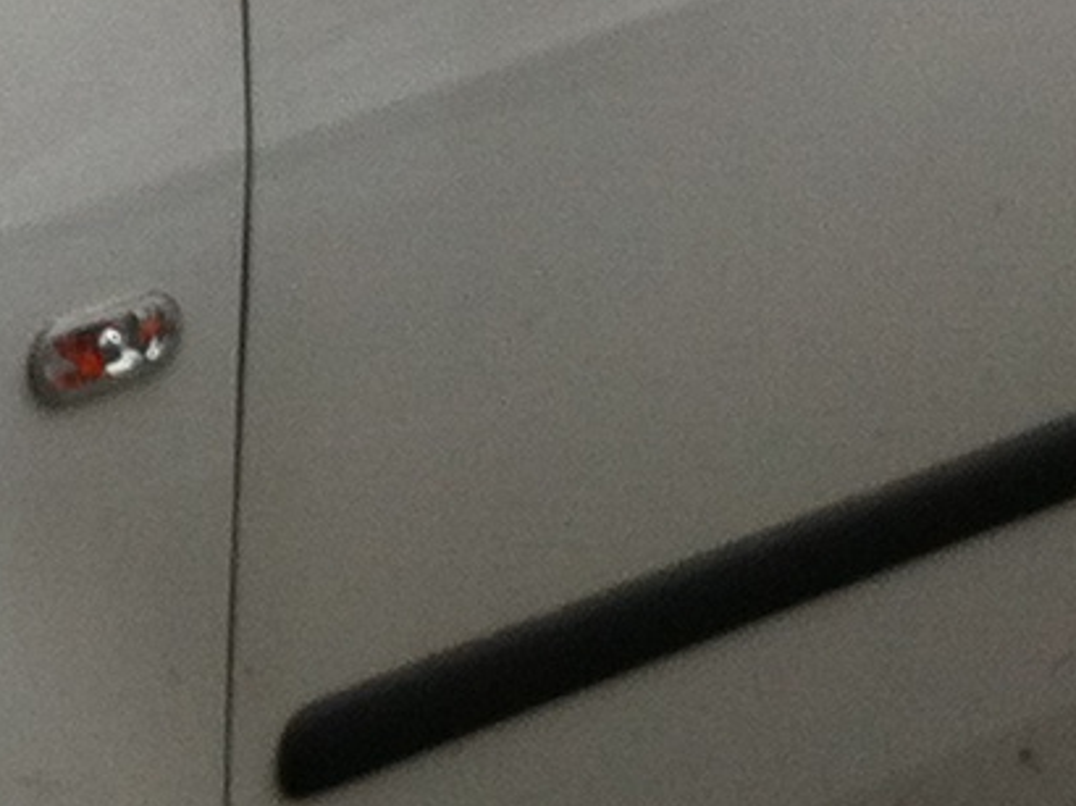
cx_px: -260
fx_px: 6866
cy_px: -45
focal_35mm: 221
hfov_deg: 8.8
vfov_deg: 6.7
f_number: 2.8
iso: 80
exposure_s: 1/642
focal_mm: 3.85
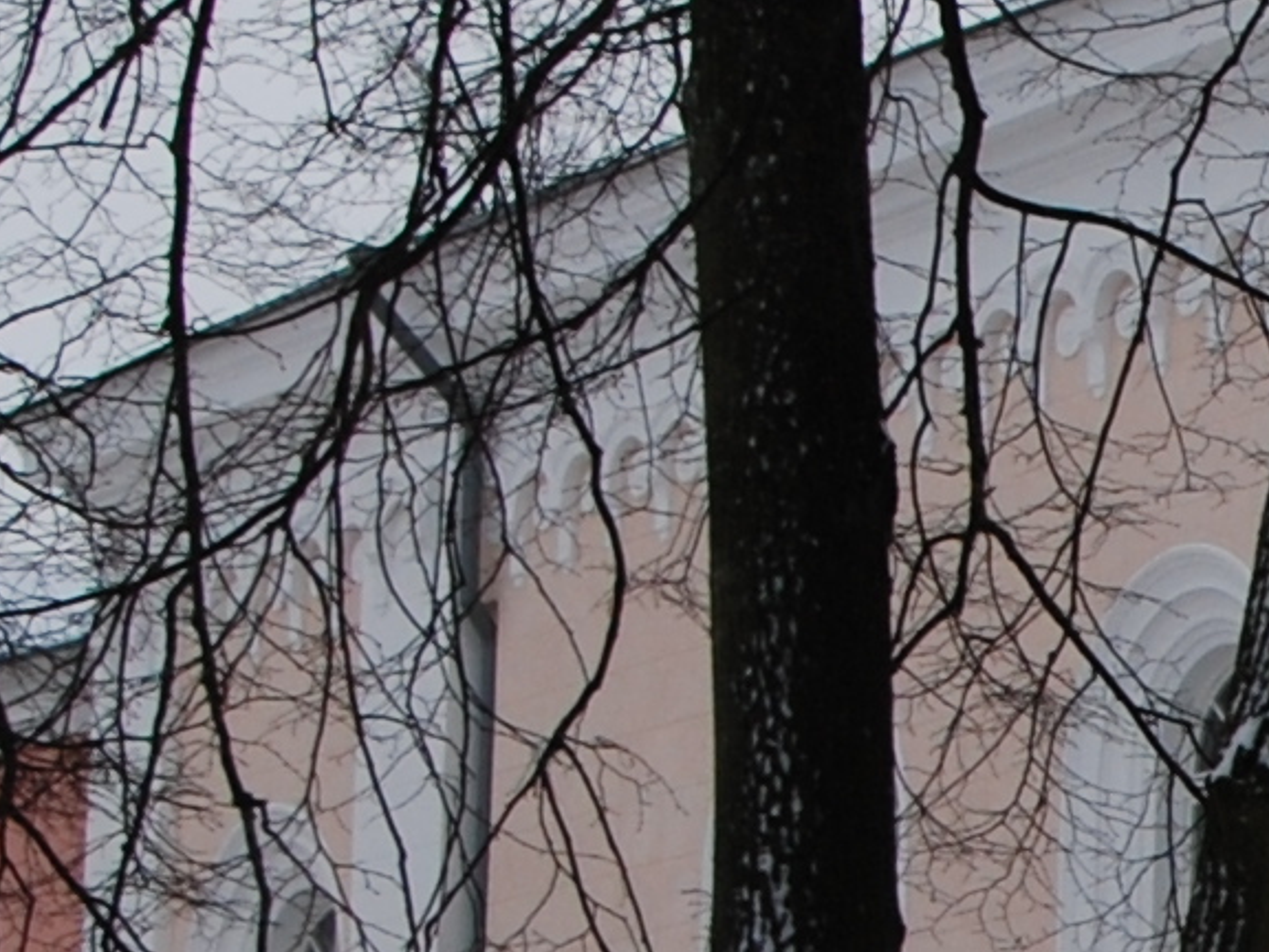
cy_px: 1287
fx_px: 7112
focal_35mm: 194
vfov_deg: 7.6
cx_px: 2990
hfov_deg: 9.2
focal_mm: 20
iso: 200
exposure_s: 1/160
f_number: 6.3
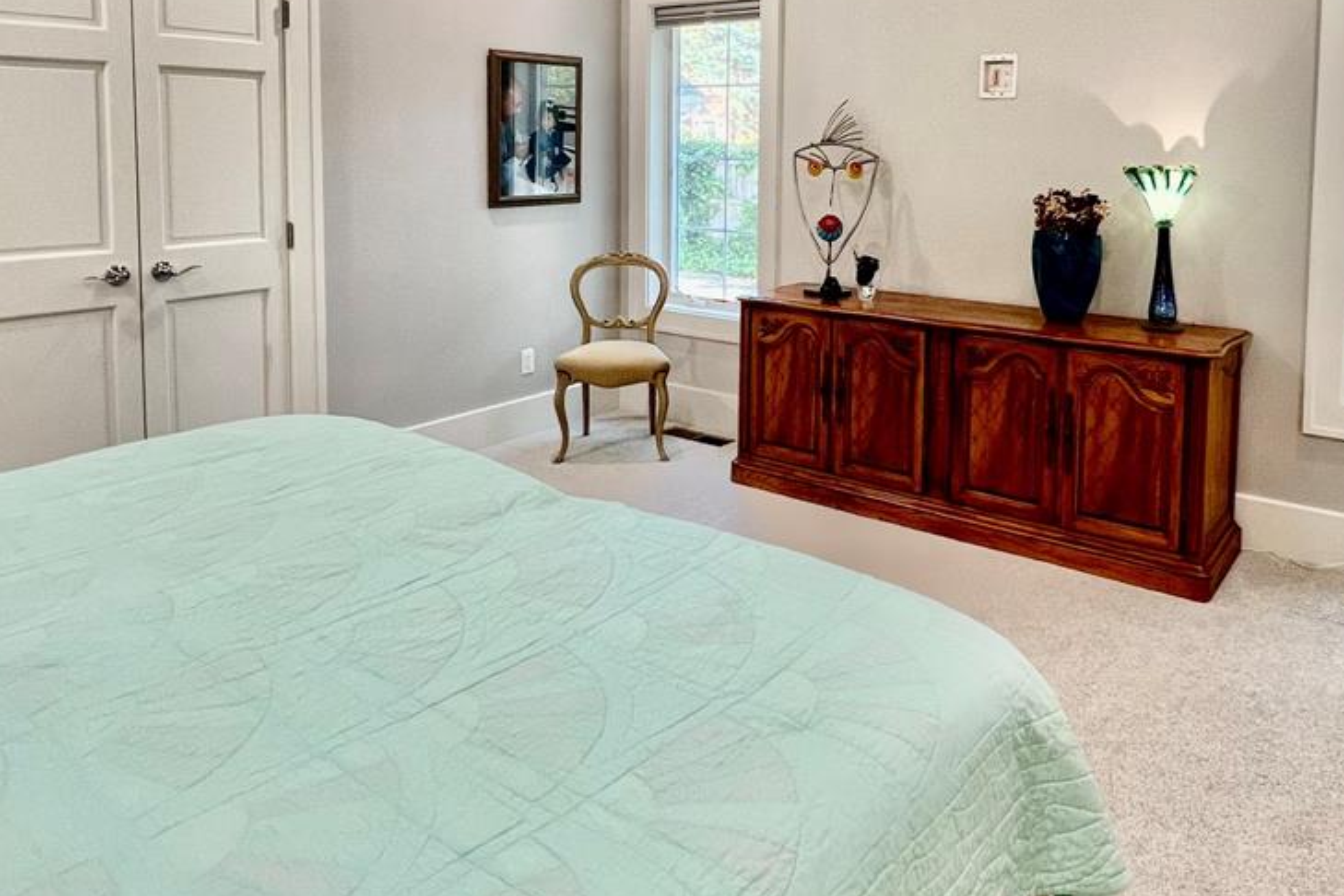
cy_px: 210
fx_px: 709
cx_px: 782
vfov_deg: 60.5
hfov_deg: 86.2
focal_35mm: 19
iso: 160
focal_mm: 1.57
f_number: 1.8
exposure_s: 1/120
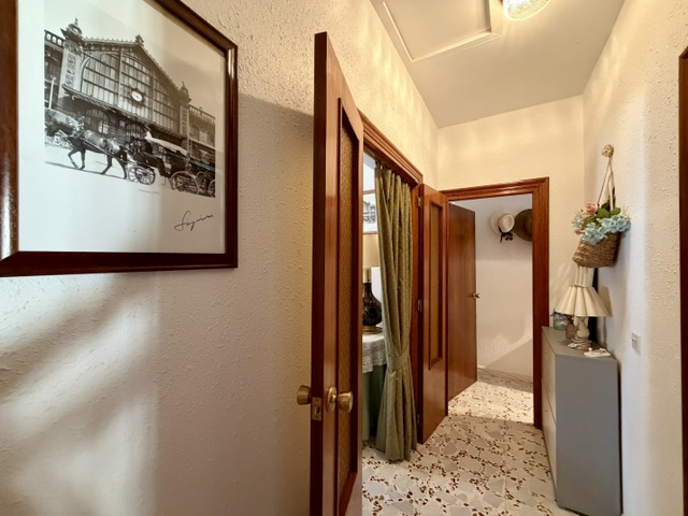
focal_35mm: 14
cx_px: 344
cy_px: 258
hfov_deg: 102.1
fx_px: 278
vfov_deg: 85.7
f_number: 2.2
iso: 800
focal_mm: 2.22
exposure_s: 1/50
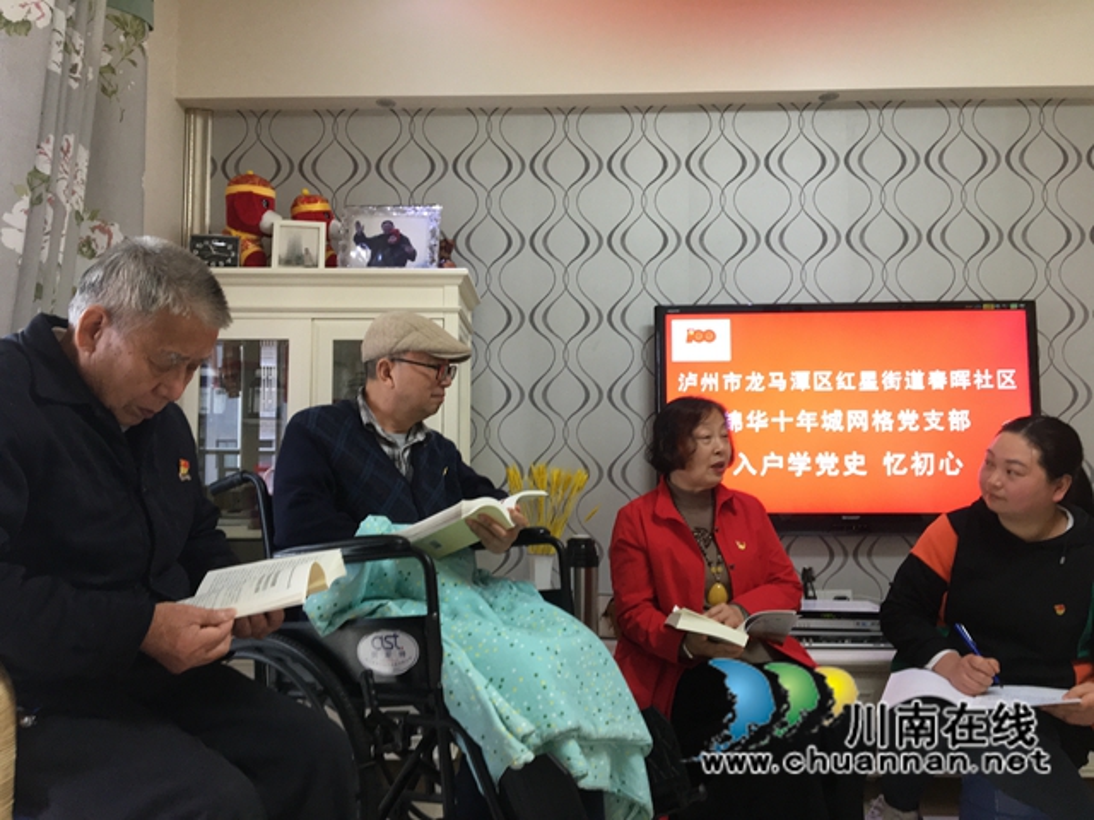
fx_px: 917
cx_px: 547
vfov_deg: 48.2
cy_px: 410
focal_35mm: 29
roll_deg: +0.8
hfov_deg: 61.7
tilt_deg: +5.6
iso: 125
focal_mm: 4.15
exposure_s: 1/33
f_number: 2.2
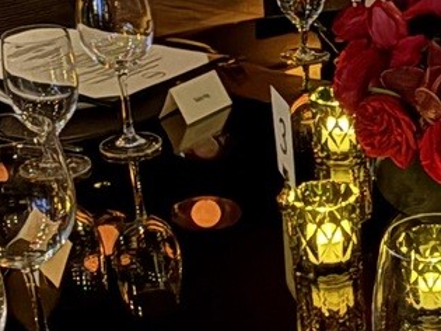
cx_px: 501
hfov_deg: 20.8
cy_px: 150
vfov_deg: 16.6
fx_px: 1133
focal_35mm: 89
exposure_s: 1/12
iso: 1250
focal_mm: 2.22
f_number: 2.2
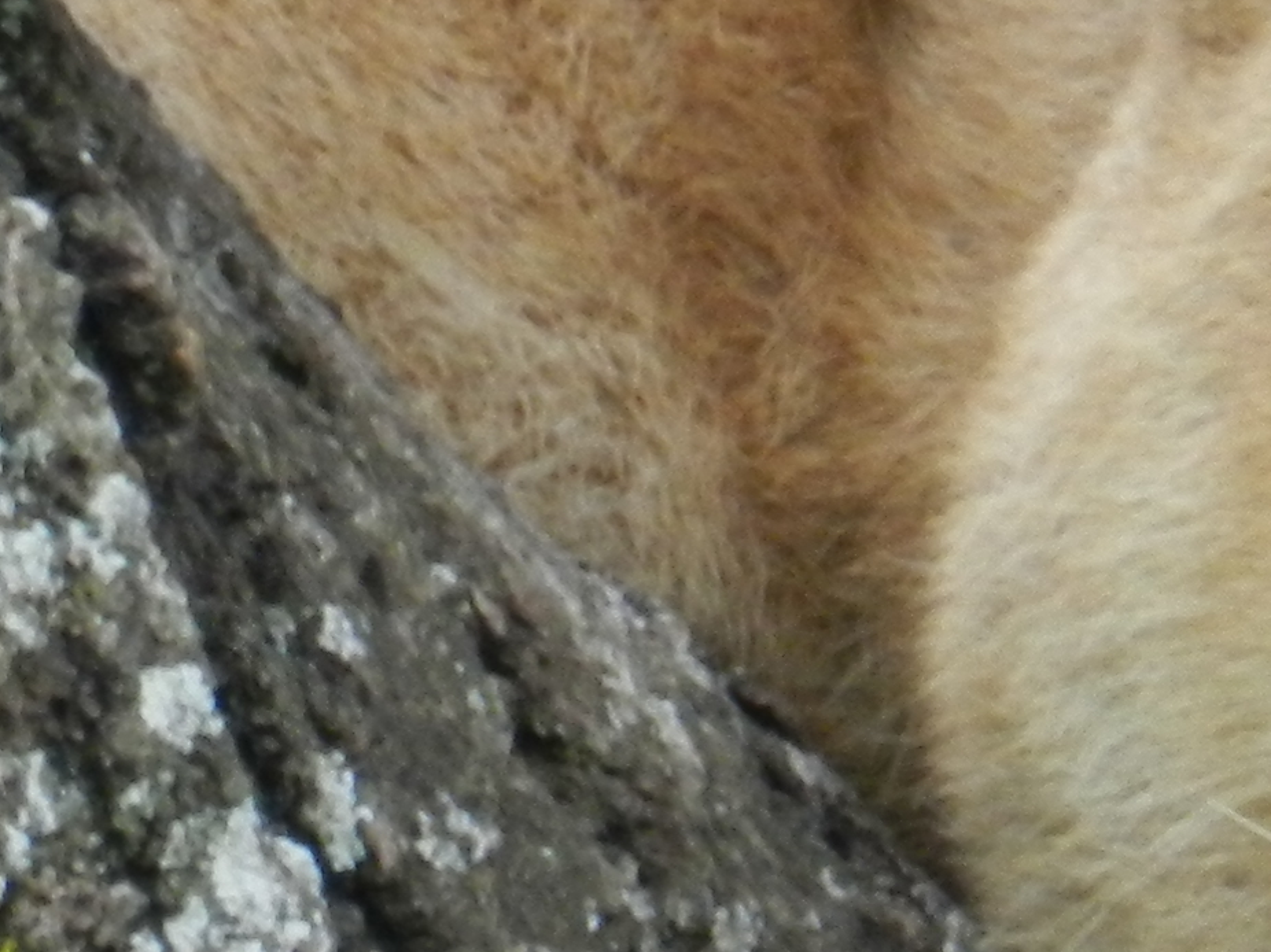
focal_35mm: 2325
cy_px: 650
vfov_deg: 0.6
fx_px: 85345
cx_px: 1576
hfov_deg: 0.9
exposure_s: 1/50
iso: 400
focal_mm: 95.6
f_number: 5.7
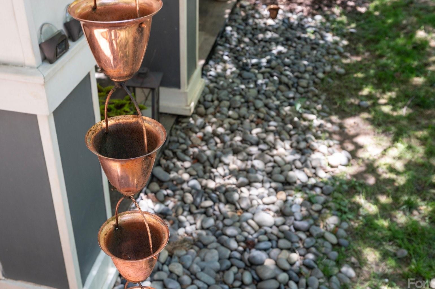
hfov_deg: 48.1
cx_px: 167
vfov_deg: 33.3
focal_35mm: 40
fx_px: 483
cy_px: 118
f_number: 8
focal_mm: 30
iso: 250
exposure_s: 1/50
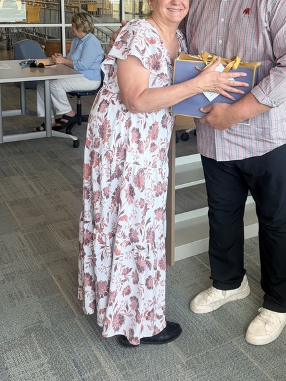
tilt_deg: -11.1
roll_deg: -1.3
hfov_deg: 31.8
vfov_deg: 40.8
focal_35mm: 45
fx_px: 496
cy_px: 91
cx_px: 198
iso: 64
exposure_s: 1/122
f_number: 1.6
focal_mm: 5.96
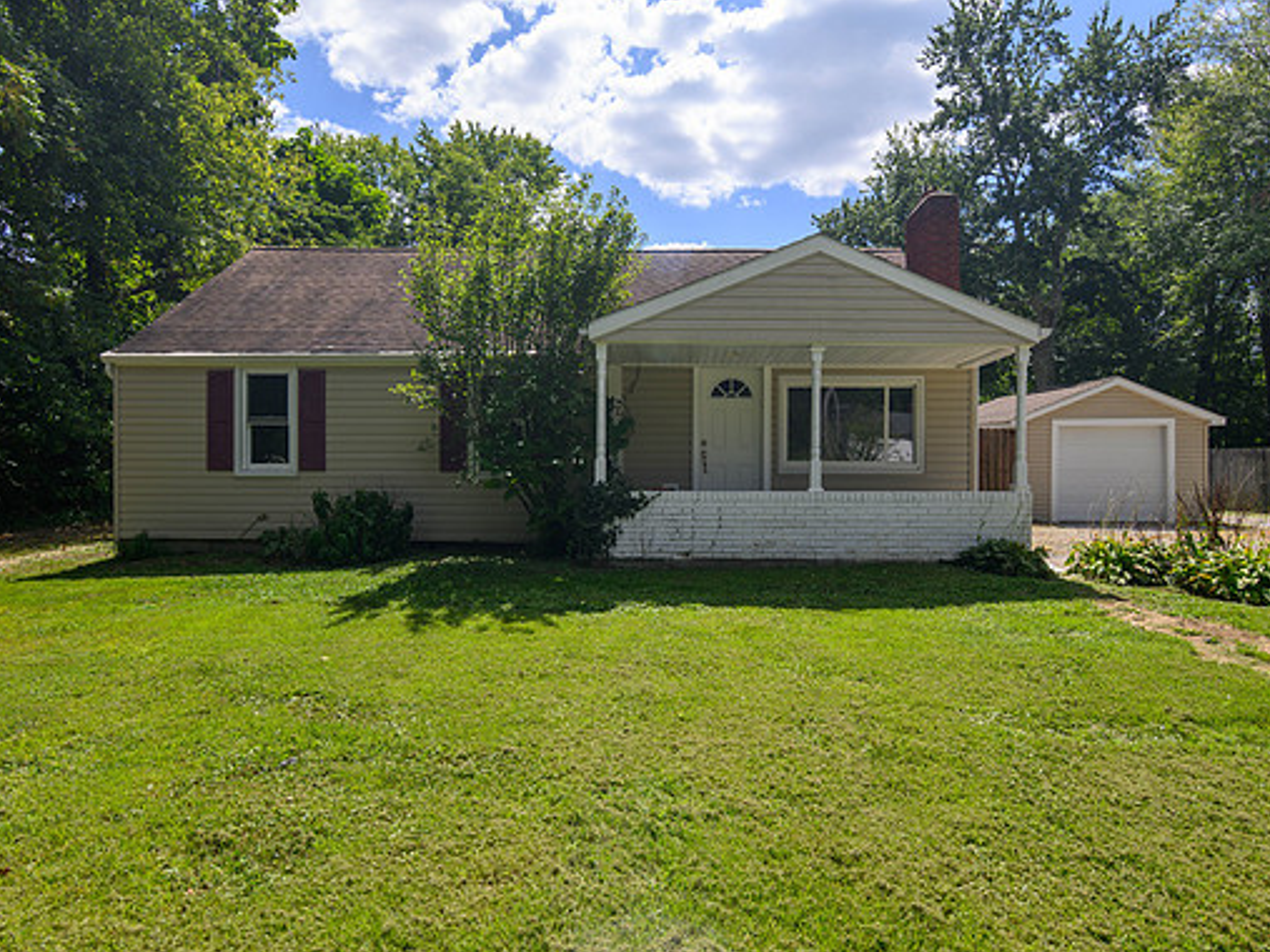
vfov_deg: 61.1
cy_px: 477
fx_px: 807
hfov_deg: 76.3
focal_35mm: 22
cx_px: 671
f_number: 8
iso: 100
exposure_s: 1/200
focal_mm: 20
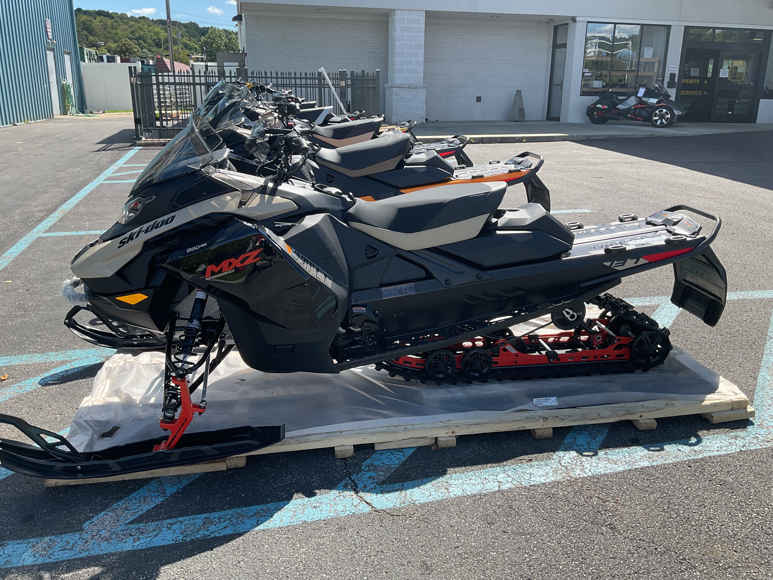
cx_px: 386
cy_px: 290
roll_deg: -0.1
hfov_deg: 61.7
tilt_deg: -16.9
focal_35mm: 29
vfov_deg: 48.2
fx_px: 648
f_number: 1.8
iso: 16
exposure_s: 1/883
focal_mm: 3
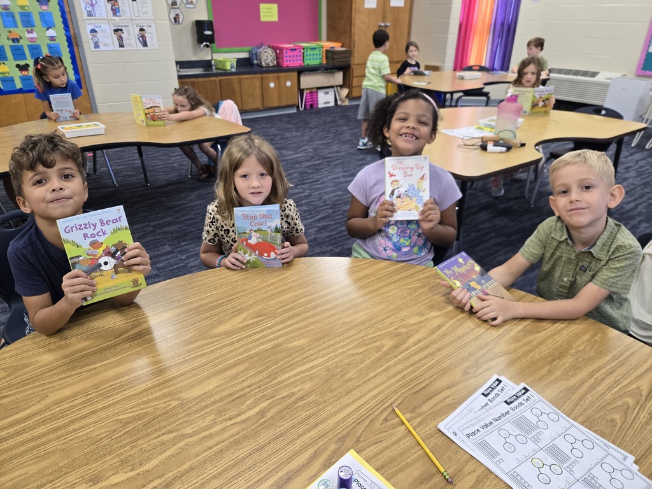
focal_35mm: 23
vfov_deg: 58.9
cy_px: 244
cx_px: 326
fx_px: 433
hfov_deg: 73.9
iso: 250
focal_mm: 5.4
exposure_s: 1/120
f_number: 1.8
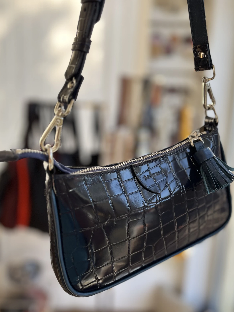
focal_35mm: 32
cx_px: 132
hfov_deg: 44.1
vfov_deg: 56.8
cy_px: 157
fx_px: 288
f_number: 1.6
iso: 125
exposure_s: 1/116
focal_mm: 5.1
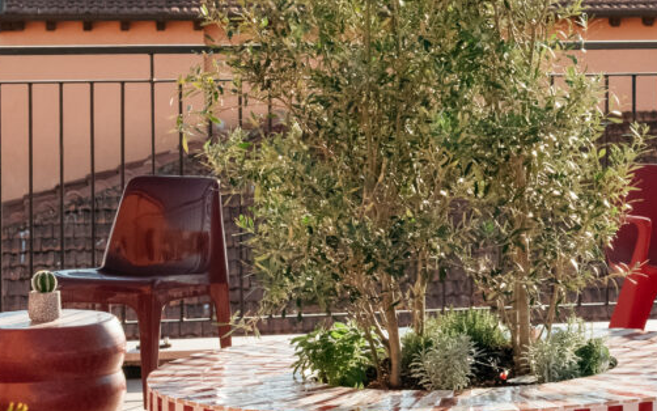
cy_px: 315
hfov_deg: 12.5
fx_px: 2830
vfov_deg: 8.3
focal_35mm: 158
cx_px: 1017
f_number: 8
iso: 400
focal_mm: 38
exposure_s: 1/2000
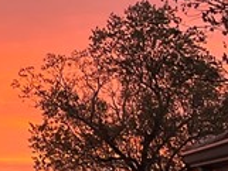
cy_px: -158
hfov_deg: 9.3
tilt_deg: +15.3
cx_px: -469
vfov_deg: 8.6
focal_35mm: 165
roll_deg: -4.2
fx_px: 1088
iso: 125
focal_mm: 5.7
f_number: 1.5
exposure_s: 1/102
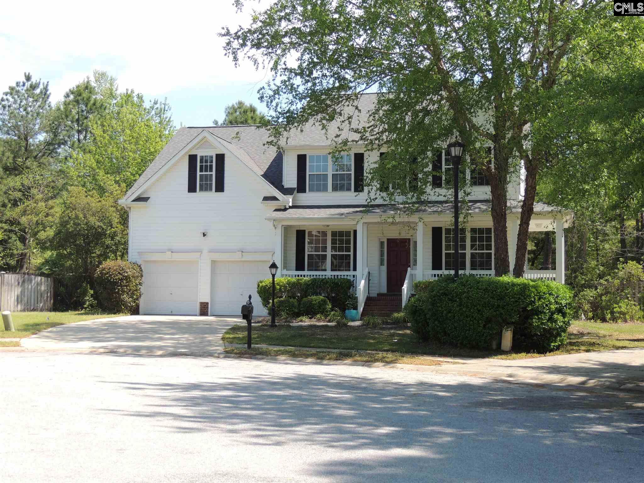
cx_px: 322
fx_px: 930
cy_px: 242
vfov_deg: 29.1
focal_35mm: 50
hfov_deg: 38.2
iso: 100
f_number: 3.6
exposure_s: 1/400
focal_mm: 8.9
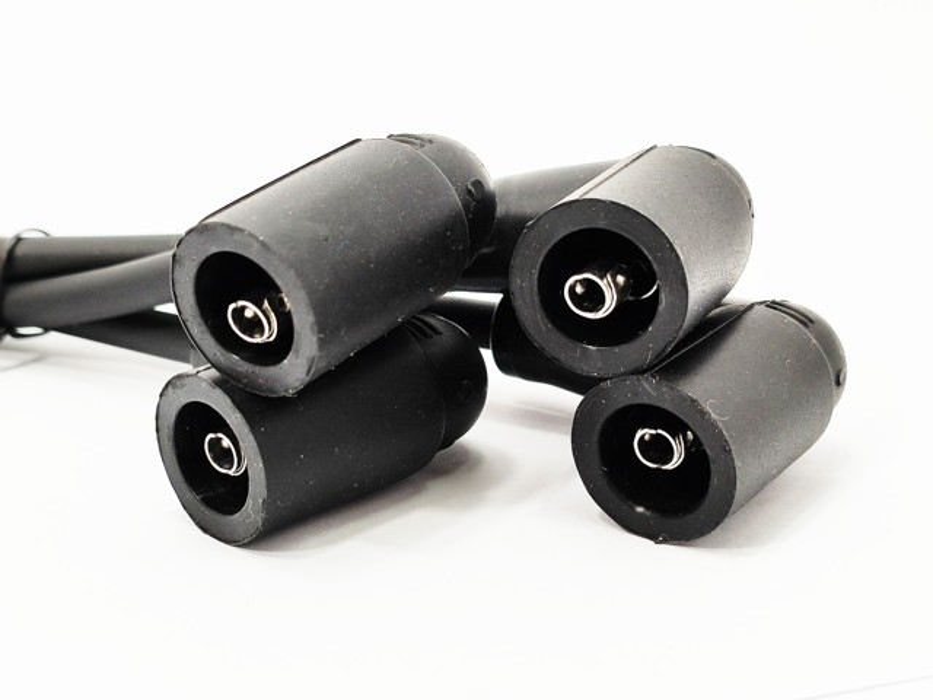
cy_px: 350
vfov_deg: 28.6
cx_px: 466
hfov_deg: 37.5
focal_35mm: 51
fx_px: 1375
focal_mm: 4.75
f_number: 1.75
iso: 112
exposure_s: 1/122
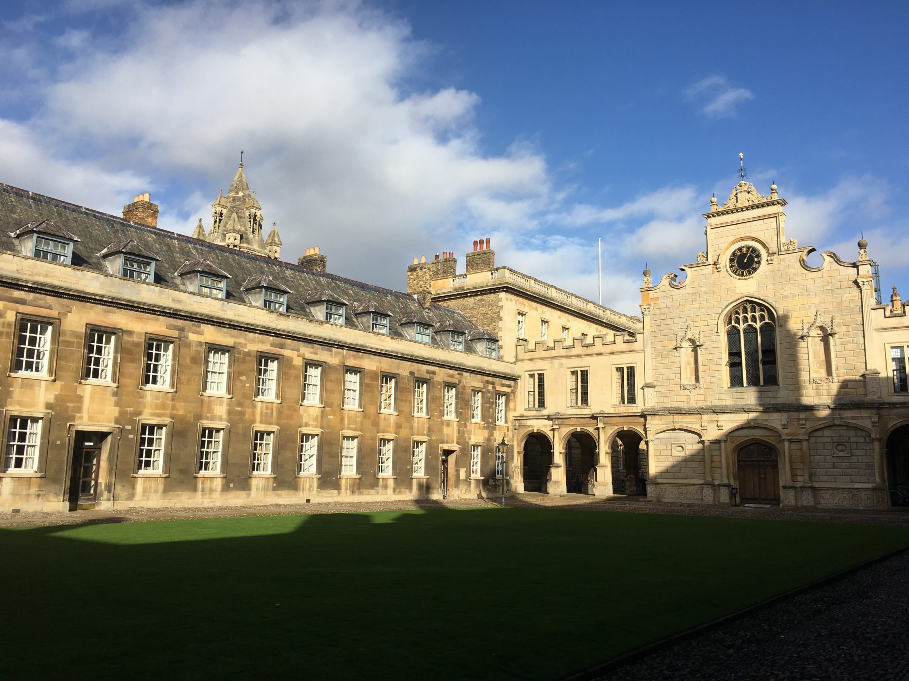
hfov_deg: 61.7
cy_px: 340
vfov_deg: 48.2
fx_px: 762
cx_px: 454
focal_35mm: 29
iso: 25
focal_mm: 4.15
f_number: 2.2
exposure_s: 1/1709
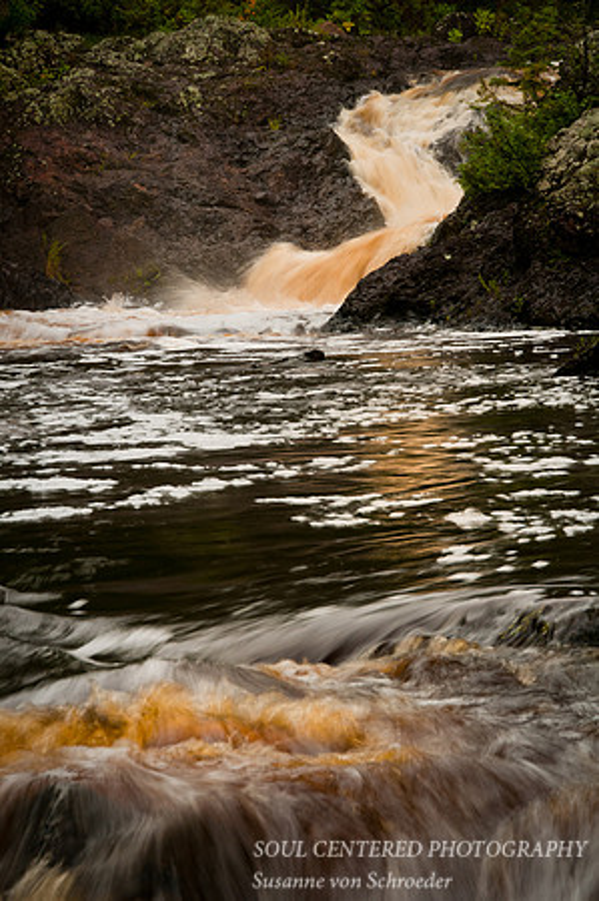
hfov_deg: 9.6
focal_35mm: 142
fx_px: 3565
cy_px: 450
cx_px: 300
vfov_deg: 14.4
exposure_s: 1/8
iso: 200
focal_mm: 95
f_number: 16
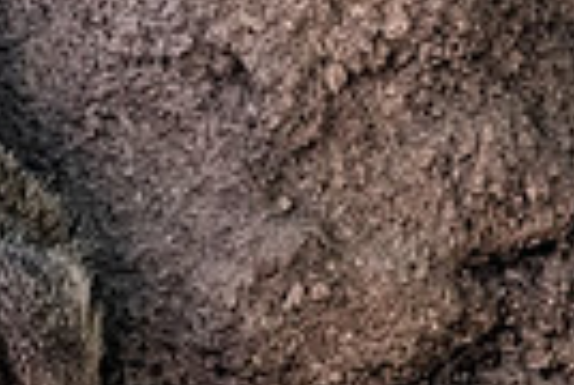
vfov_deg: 1.3
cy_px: 503
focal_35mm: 1081
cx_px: 51
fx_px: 17274
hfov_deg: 1.9
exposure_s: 1/1000
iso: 10000
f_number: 10
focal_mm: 250
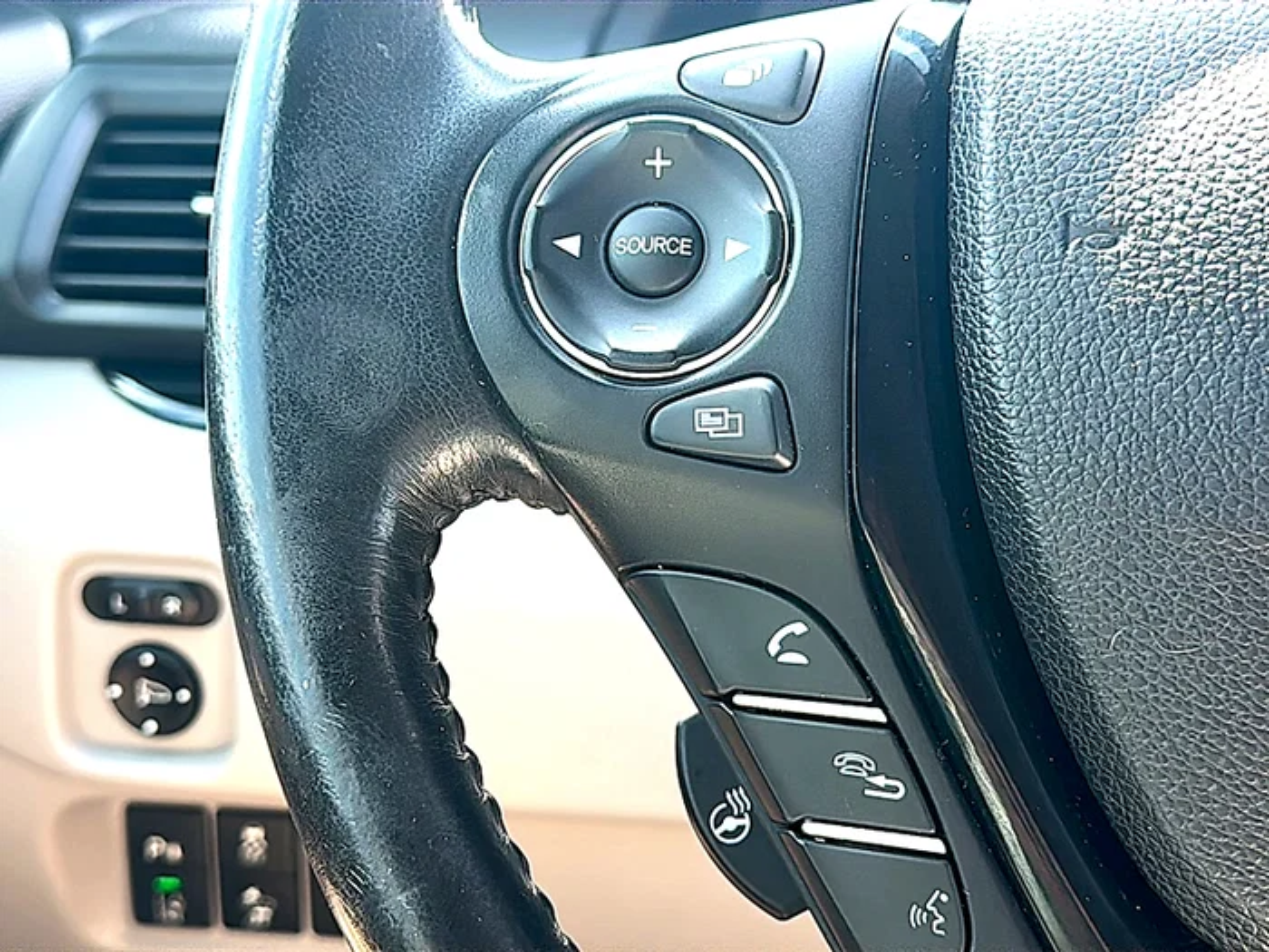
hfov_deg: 42.9
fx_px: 1613
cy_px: 476
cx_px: 634
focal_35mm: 44
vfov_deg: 32.9
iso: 50
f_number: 1.78
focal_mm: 6.86
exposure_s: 1/97
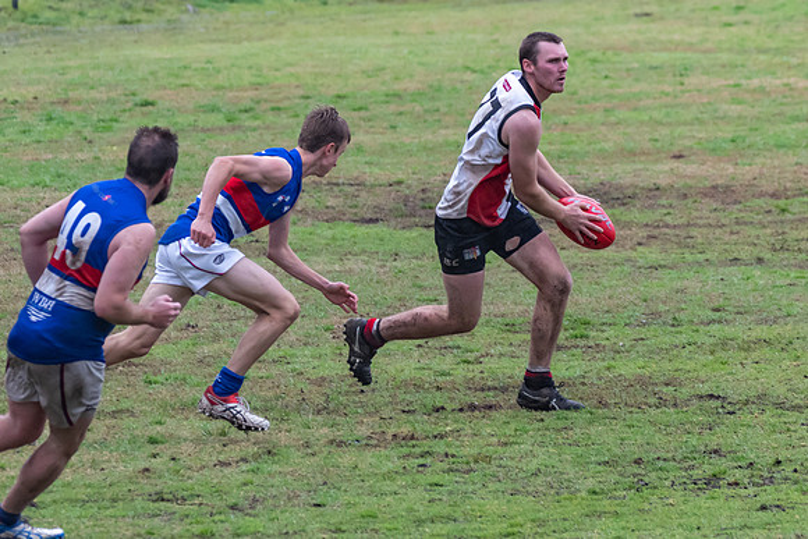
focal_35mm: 575
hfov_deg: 3.6
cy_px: 287
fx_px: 12918
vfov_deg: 2.4
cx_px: 596
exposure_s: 1/2500
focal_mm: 260
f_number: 7.1
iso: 1250
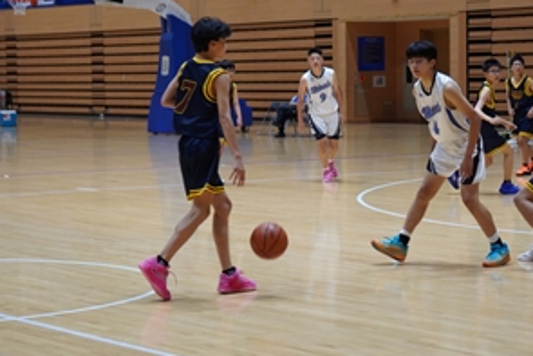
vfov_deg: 12.3
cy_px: 155
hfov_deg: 18.3
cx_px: 278
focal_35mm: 112
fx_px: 1654
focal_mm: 55
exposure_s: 1/160
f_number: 4.5
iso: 1600
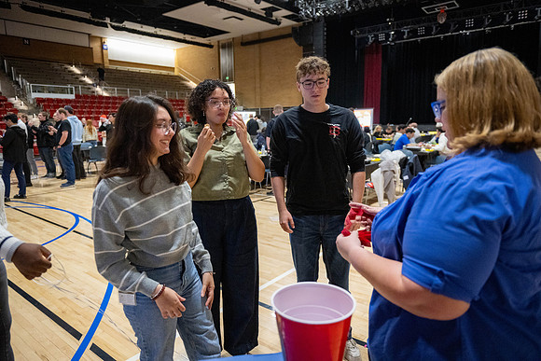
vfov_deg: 53.2
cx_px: 270
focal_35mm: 24
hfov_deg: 73.7
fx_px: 361
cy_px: 180
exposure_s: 1/250
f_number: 2.8
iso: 5000
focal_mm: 24
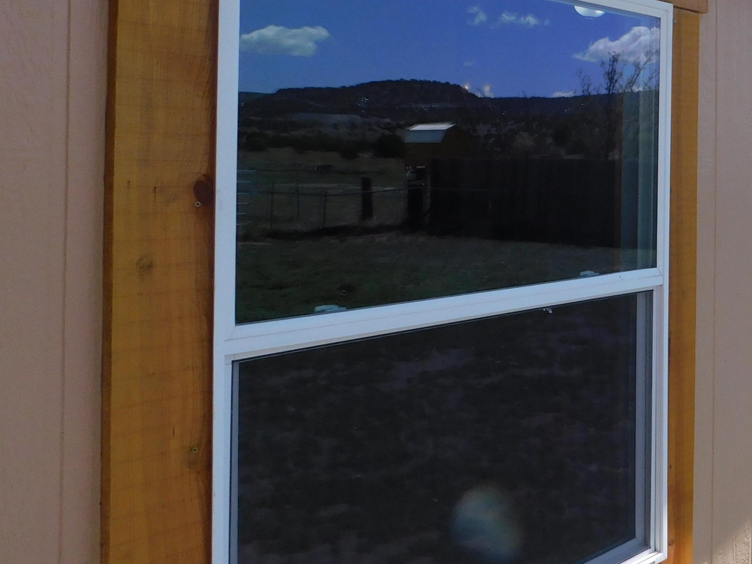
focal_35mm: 49
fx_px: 1064
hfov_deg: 35.0
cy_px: 152
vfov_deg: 29.3
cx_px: 767
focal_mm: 4
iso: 125
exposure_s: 1/1250
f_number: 3
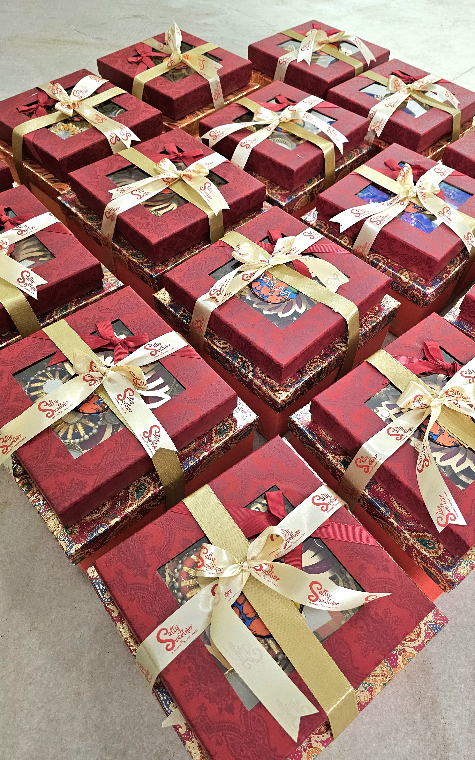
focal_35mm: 25
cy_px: 374
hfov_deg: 49.1
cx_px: 270
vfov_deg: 72.5
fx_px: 518
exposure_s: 1/33
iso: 640
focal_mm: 6.3
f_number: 1.7
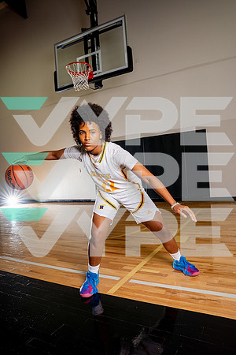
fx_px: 236
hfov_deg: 53.1
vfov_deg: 73.7
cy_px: 178
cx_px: 118
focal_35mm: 24
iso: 640
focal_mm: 24
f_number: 8
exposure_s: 1/200
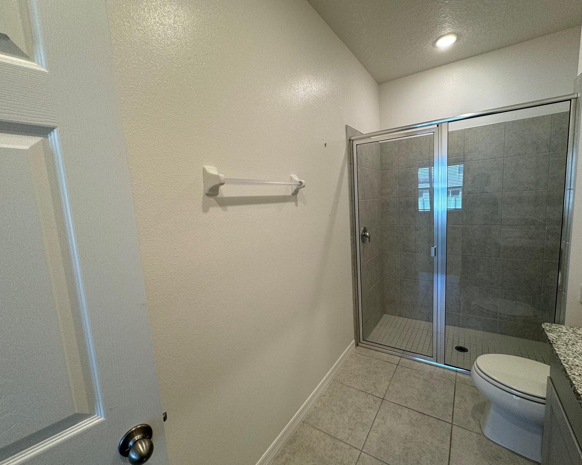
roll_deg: +3.6
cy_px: 233
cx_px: 310
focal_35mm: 15
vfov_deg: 84.0
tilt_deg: -7.7
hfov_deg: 96.7
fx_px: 258
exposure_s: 1/120
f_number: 2.2
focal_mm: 2.22
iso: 125
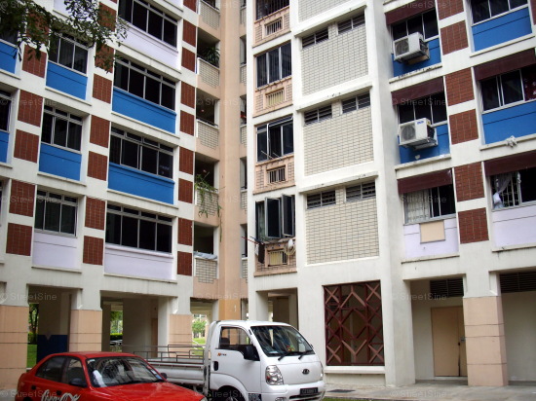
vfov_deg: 38.6
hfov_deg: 50.2
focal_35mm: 37
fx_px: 573
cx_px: 268
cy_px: 200
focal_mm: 6.2
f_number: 2.8
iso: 80
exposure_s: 1/200
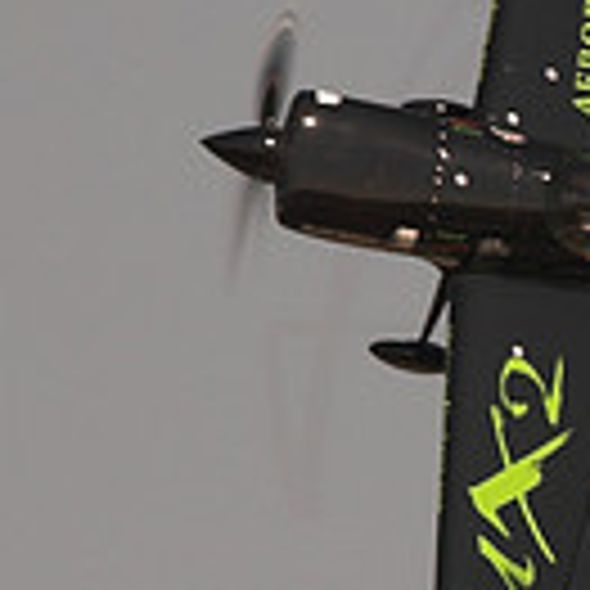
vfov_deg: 0.7
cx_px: 658
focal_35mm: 2372
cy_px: 225
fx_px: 45740
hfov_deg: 0.7
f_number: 20
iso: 200
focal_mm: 420
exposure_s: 1/200
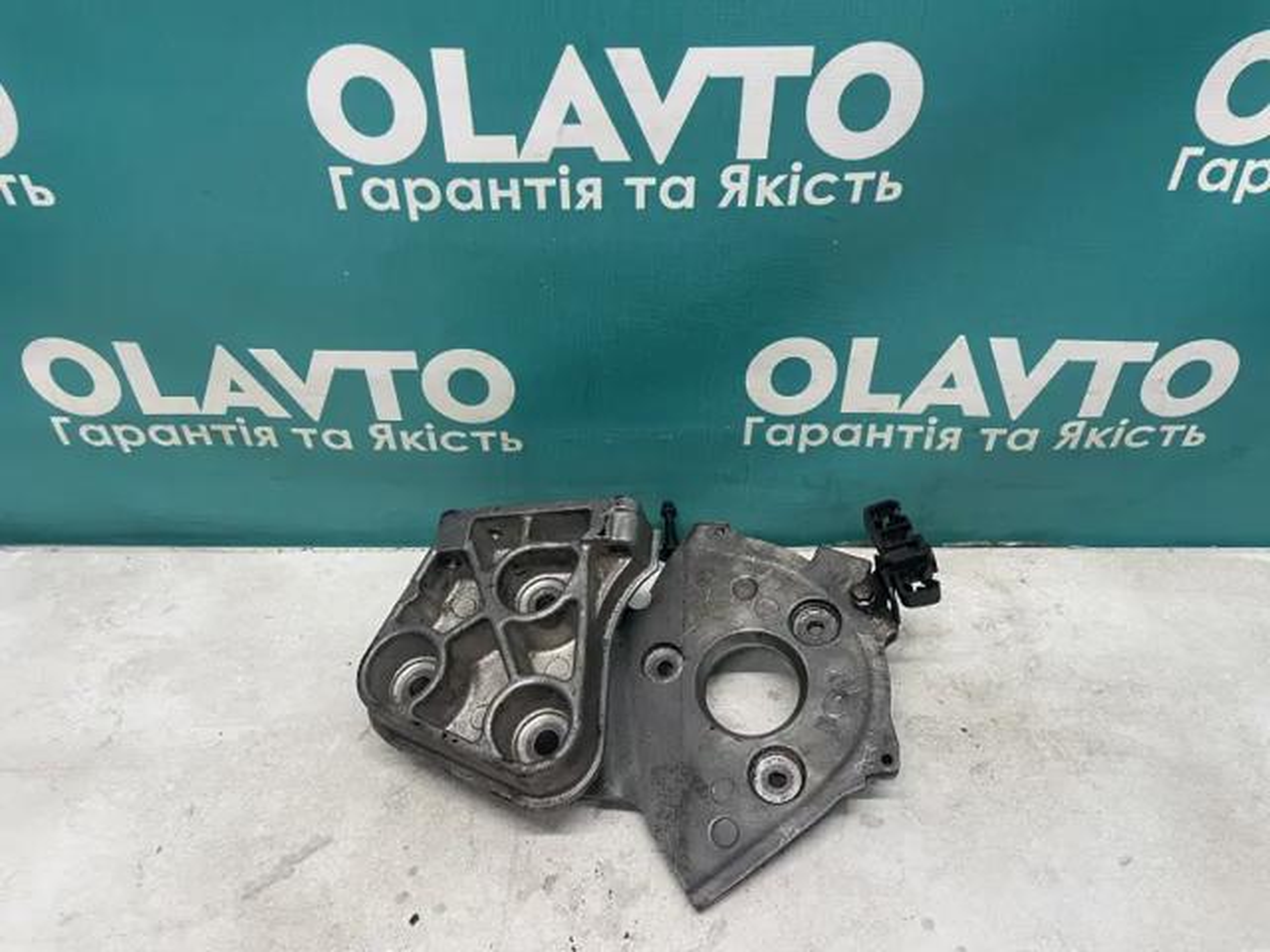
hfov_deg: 67.3
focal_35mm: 26
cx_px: 635
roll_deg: -0.4
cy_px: 476
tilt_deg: -39.9
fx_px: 954
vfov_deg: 53.1
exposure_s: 1/50
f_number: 1.6
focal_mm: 4.2
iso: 64
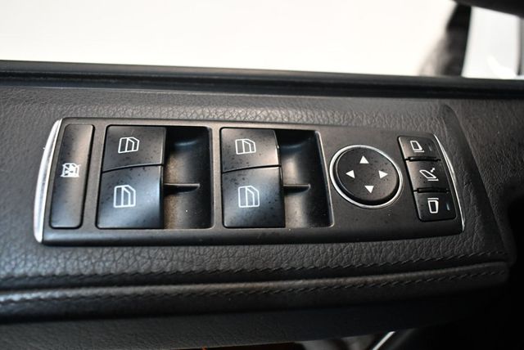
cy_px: 175
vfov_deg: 36.9
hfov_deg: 53.1
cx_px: 262
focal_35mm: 36
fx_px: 524
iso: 3200
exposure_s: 1/100
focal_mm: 18
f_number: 3.5
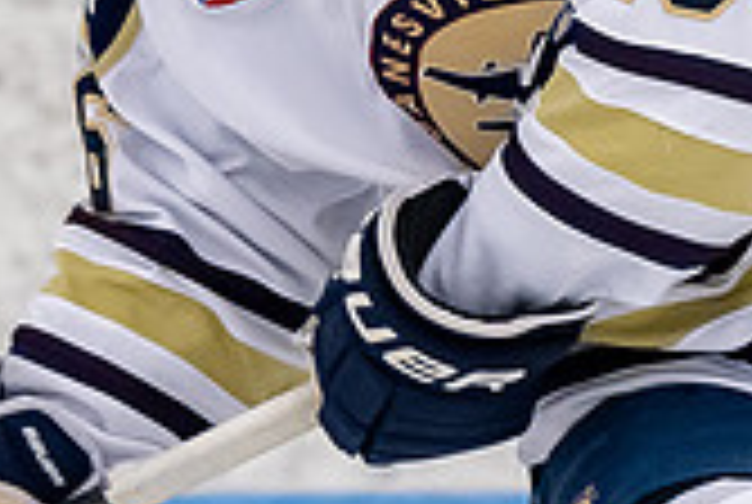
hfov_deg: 1.4
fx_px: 30175
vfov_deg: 1.0
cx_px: 101
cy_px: -567
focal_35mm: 1442
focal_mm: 200
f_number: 3.2
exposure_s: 1/640
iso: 2000
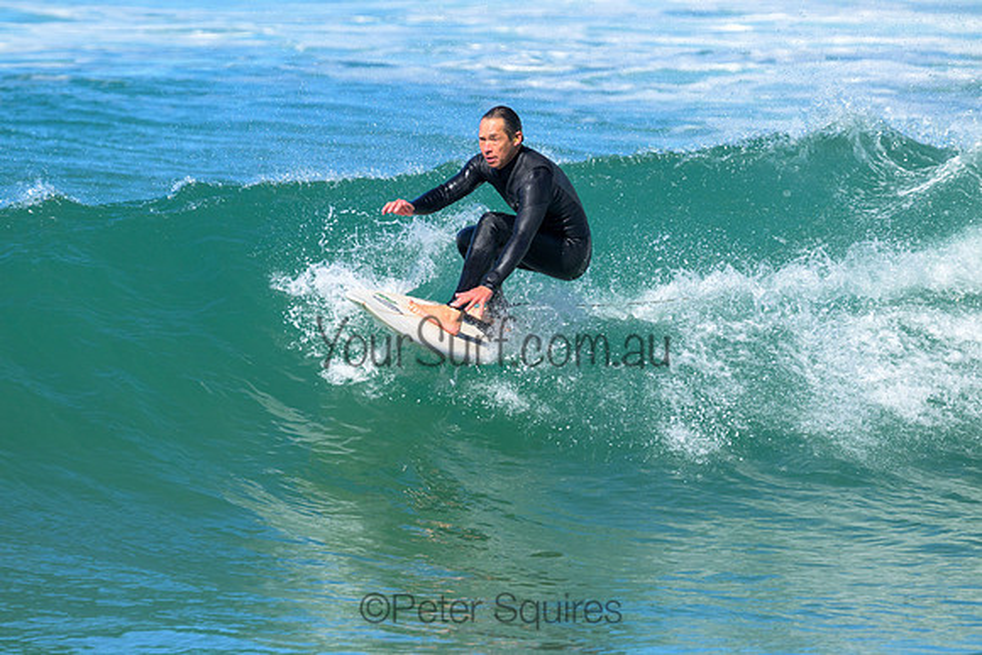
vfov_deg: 2.5
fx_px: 15278
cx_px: 491
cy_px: 328
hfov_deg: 3.7
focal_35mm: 560
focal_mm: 560
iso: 1100
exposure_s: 1/800
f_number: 11
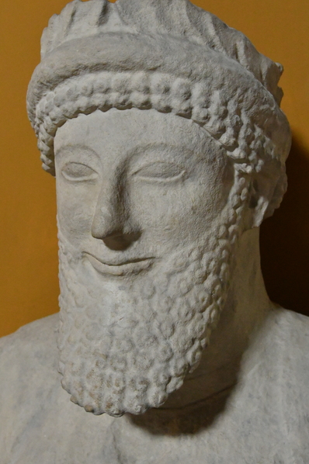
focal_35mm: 53
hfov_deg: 25.5
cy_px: 217
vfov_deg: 37.5
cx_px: 143
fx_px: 683
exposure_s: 1/200
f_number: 5.6
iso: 8000
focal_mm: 32
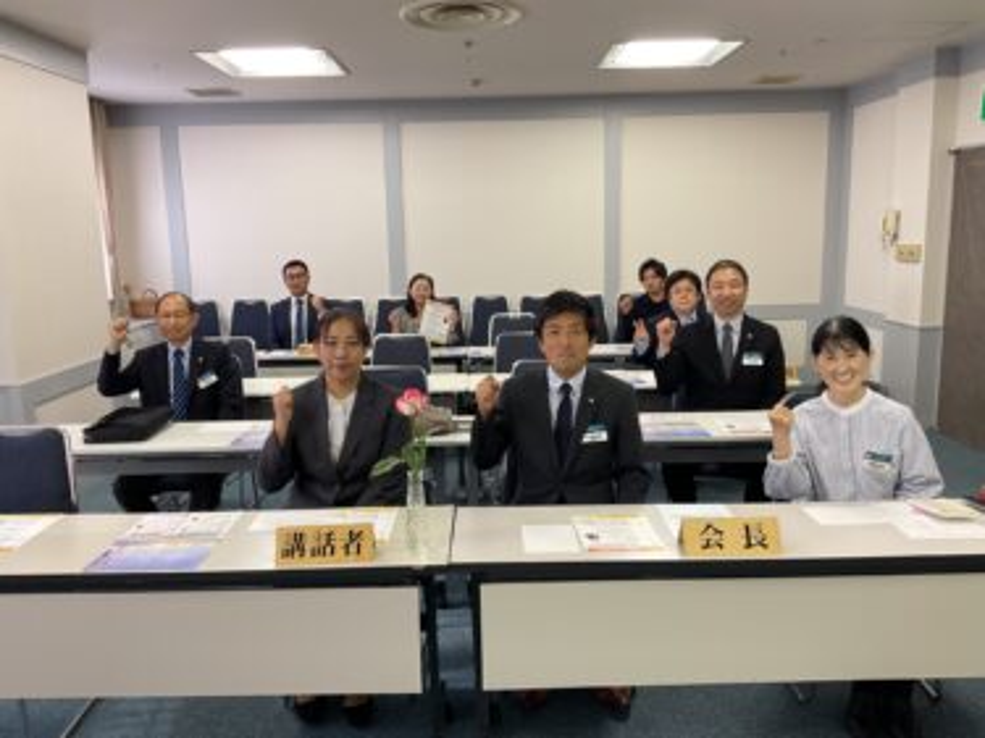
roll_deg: +1.6
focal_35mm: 29
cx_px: 492
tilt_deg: -9.6
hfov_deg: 61.7
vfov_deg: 48.2
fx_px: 825
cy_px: 369
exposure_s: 1/50
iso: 40
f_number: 1.8
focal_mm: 3
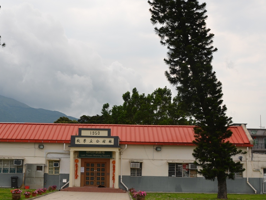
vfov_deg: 24.4
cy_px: 80
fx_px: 461
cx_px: 95
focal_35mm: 60
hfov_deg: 32.0
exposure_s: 1/250
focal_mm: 28
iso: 100
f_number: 8
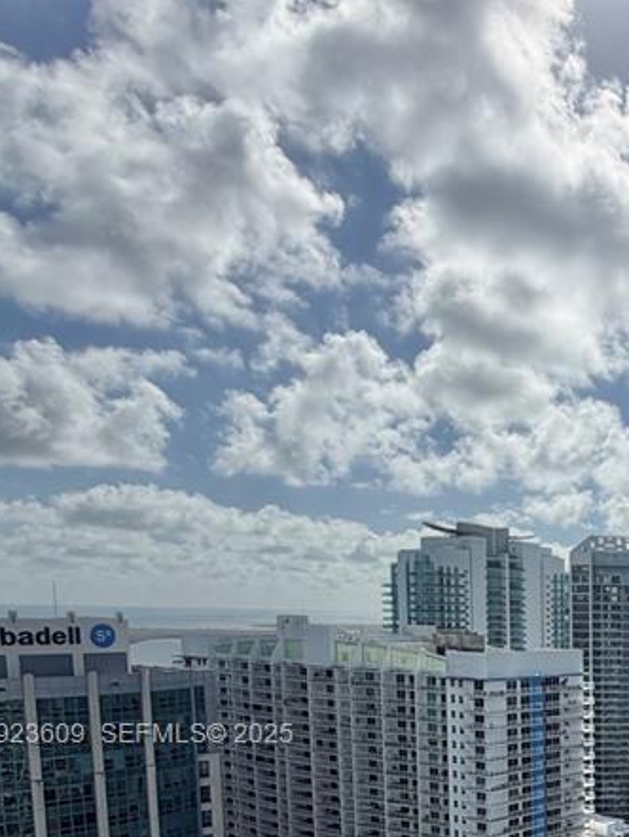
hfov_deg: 30.6
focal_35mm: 38
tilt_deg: -6.5
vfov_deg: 44.9
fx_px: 920
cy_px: 737
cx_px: 796
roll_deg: -2.4
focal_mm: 2.22
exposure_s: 1/3663
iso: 20
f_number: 2.2
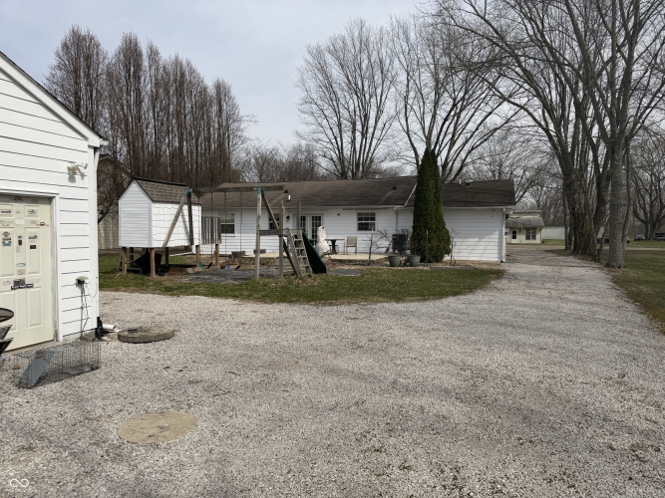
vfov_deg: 56.8
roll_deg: -0.1
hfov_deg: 71.6
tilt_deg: -2.6
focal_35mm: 24
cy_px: 249
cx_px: 332
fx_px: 461
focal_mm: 6.76
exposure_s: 1/8130
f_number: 1.78
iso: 80
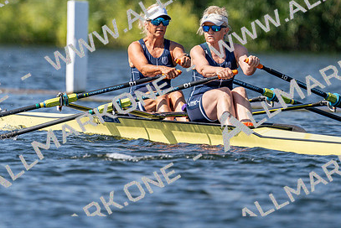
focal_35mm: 854
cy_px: 73
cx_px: 148
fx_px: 8095
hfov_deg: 2.4
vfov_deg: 1.6
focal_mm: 600
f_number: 6.3
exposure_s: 1/2000
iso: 320
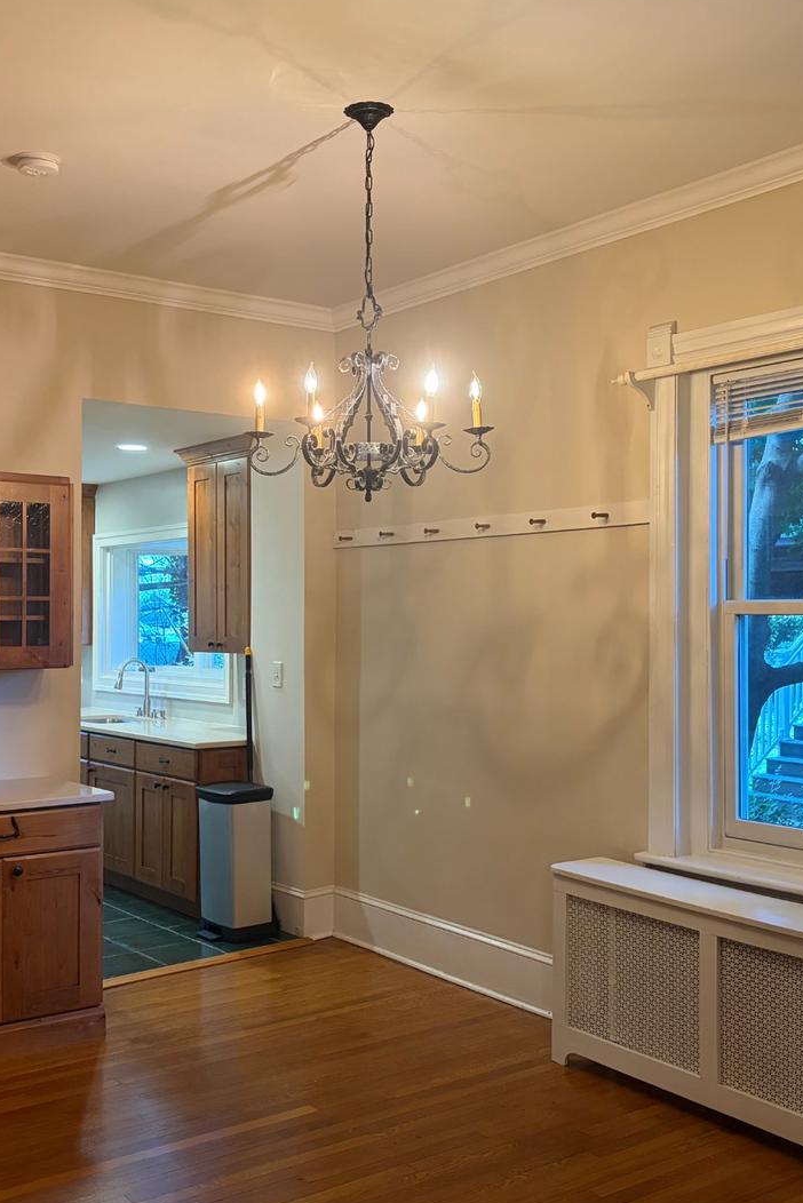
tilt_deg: +1.0
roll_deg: +0.8
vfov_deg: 51.9
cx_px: 360
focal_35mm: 37
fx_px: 1237
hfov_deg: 35.9
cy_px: 602
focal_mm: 5.96
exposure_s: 1/60
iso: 250
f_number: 1.6
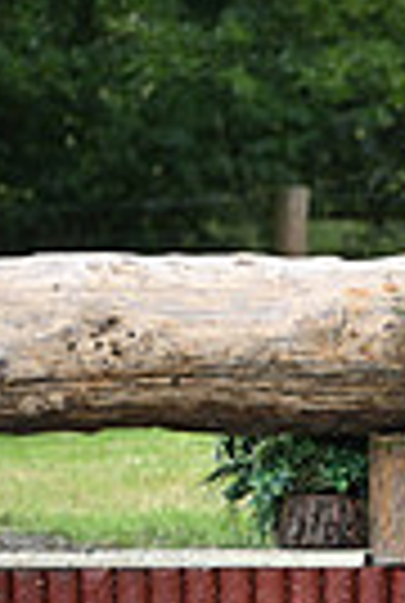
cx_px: 1274
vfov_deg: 3.1
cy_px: 542
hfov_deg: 2.0
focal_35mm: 669
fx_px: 11231
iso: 900
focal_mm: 155
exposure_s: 1/1250
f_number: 4.5
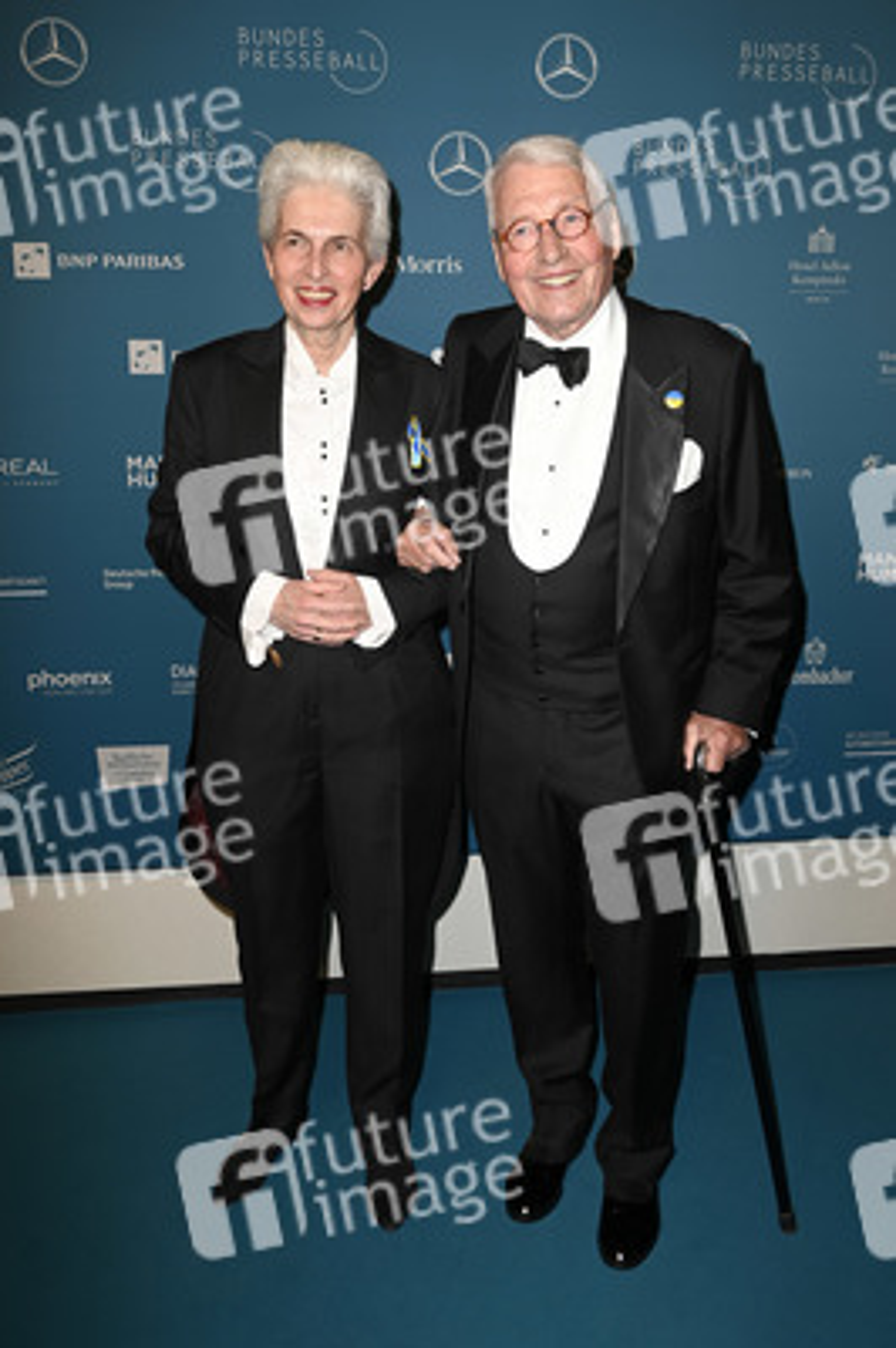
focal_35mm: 32
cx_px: 448
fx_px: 1197
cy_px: 674
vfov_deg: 58.8
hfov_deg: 41.0
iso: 400
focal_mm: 32
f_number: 5
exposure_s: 1/250
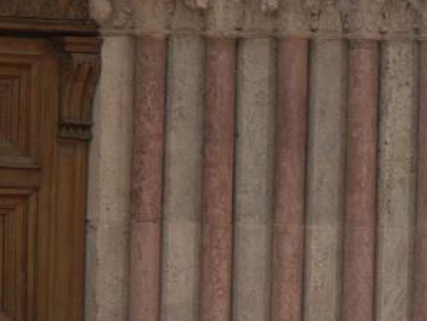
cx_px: 428
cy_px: 351
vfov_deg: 2.2
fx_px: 8481
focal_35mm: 687
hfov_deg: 2.9
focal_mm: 50.8
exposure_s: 1/200
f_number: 4
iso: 64
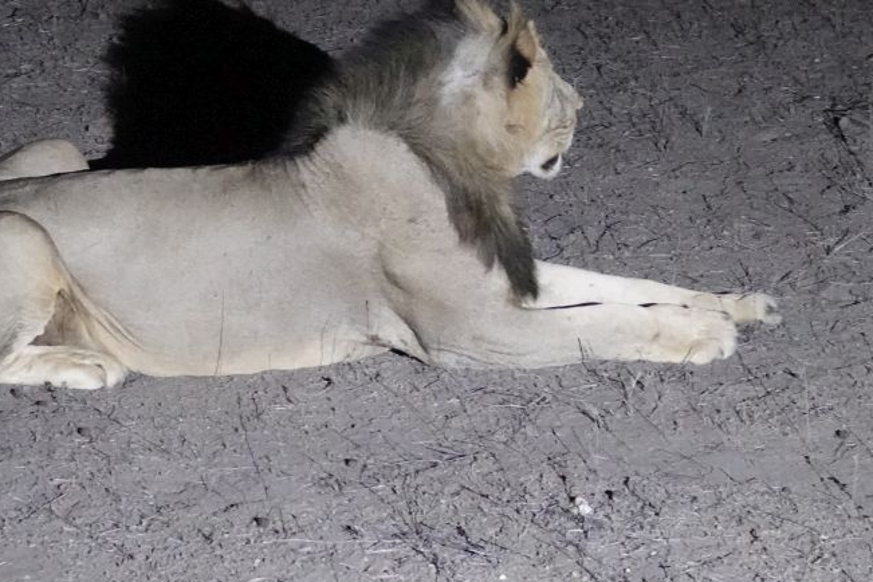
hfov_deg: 14.4
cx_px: 197
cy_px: 107
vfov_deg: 9.6
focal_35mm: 142
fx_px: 3443
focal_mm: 28.07
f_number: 3.5
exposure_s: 1/8
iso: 6400
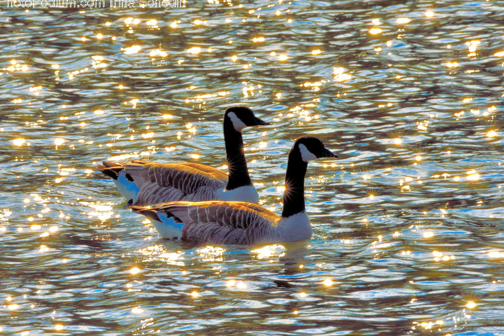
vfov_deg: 1.9
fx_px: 9913
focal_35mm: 708
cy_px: 185
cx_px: 234
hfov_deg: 2.9
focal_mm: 600
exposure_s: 1/80
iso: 400
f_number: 40
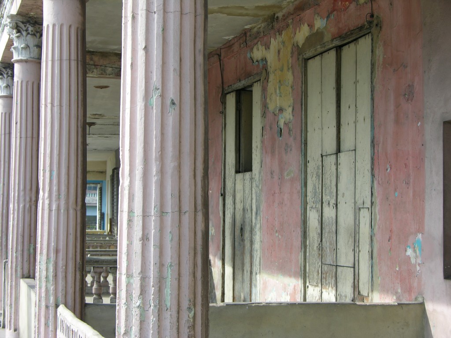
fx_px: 860
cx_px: 226
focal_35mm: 66
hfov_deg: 29.4
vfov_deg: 22.3
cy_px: 169
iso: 50
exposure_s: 1/149
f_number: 4.1
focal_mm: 16.8
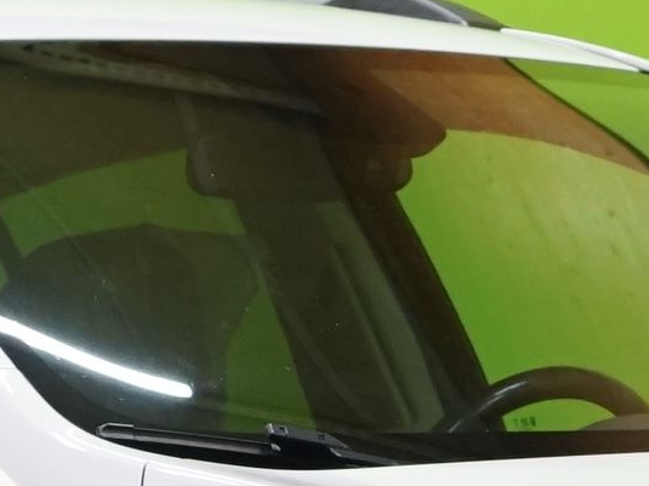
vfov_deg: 3.9
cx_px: 296
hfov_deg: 5.3
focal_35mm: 375
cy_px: 876
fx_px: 7029
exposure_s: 1/200
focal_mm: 53
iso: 1250
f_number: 4.5
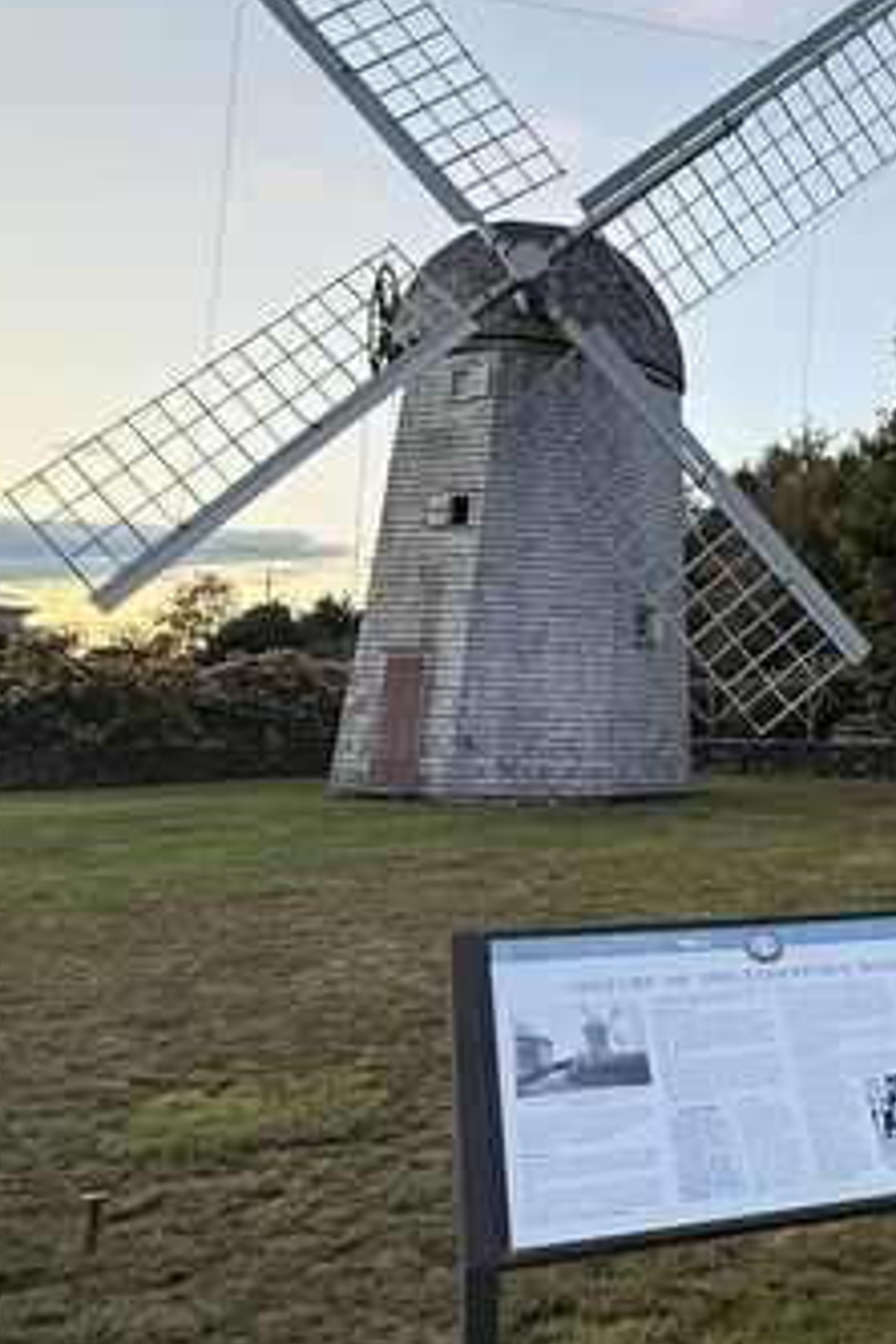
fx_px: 1307
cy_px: 702
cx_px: 904
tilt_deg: +1.9
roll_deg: -1.7
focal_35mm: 35
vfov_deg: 54.4
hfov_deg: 34.3
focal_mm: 2.22
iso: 320
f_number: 2.2
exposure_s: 1/60
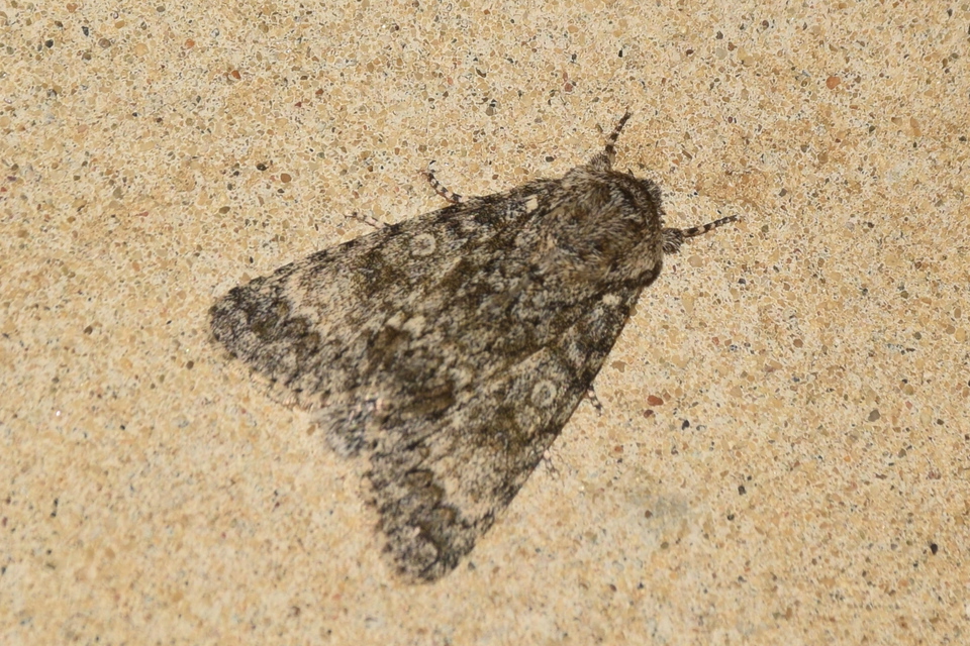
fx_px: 5658
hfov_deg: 9.8
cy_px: 323
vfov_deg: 6.5
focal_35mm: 210
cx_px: 485
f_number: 13
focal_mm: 140
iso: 100
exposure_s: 1/160
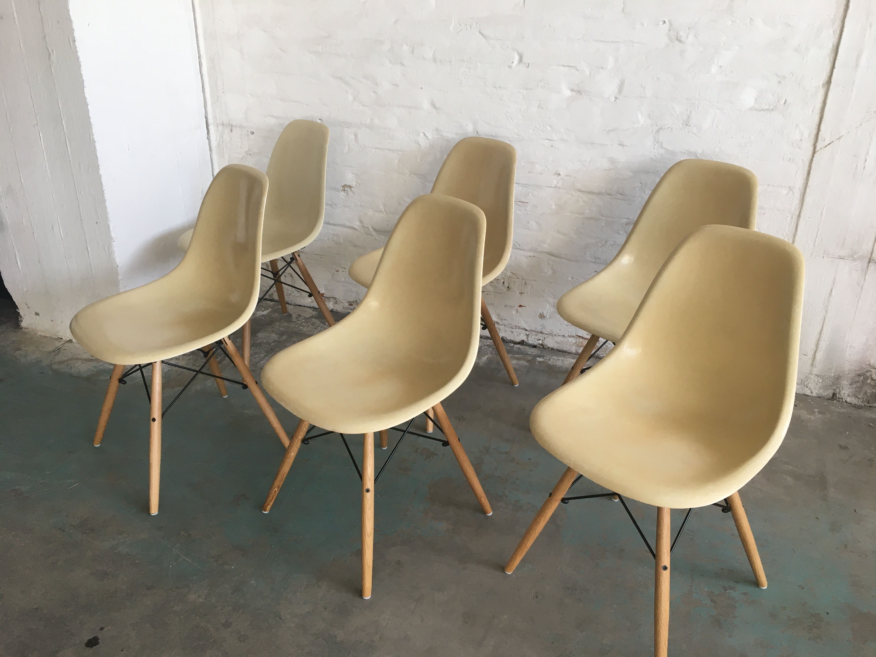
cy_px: 328
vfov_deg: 48.2
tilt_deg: -25.5
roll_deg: -0.2
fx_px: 734
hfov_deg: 61.7
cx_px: 438
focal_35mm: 29
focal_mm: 4.15
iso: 32
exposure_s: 1/33
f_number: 2.2
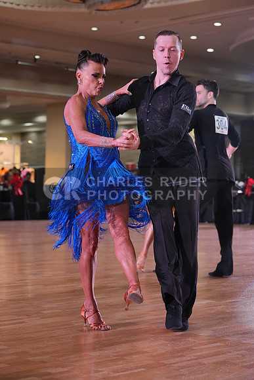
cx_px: 127
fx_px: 793
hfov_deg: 18.2
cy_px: 190
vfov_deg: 27.0
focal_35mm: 75
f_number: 4
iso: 1600
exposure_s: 1/500
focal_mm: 75
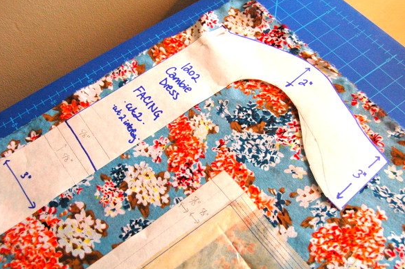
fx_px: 450
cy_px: 136
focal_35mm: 40
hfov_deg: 48.5
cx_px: 200
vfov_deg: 33.3
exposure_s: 1/125
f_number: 5.6
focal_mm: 26
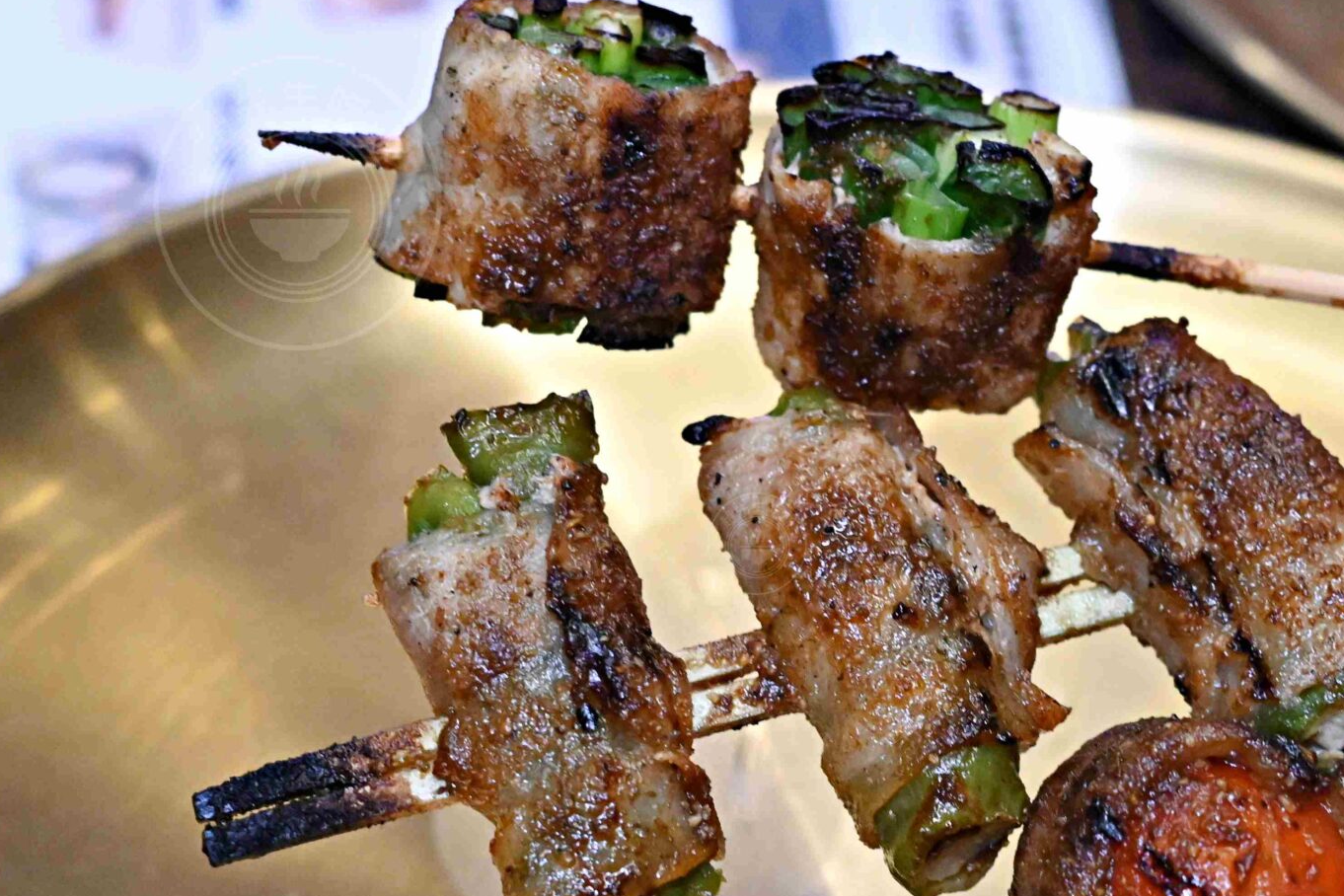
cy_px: 735
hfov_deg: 14.5
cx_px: 1016
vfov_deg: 9.7
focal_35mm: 141
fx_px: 5264
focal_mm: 50
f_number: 3.5
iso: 4000
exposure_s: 1/100
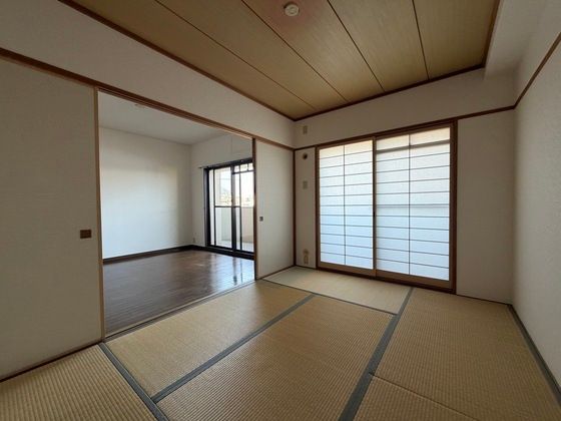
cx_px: 280
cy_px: 210
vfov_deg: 85.7
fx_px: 227
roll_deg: +0.7
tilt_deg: -1.9
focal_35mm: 14
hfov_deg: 102.1
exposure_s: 1/121
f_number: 2.2
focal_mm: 2.22
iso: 250
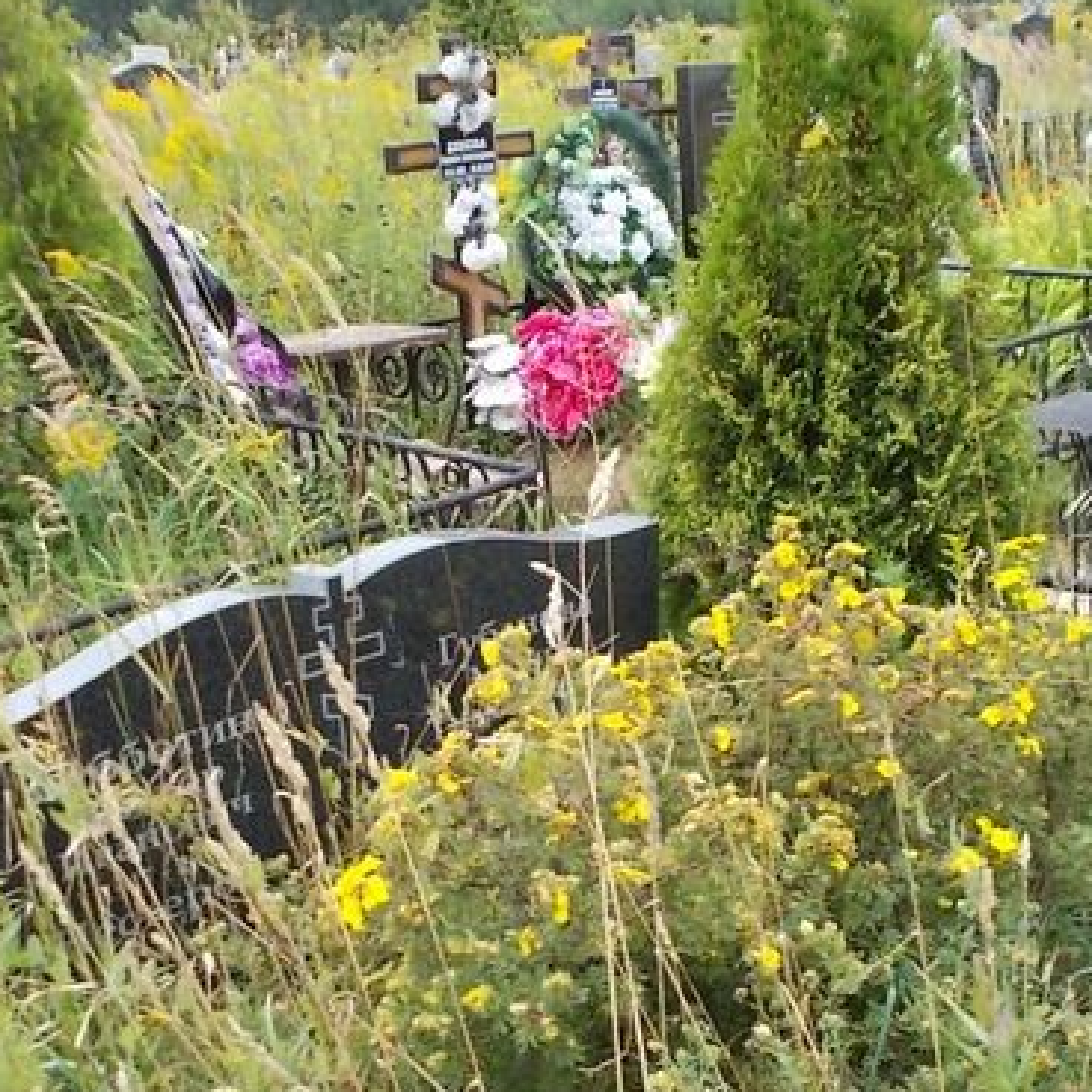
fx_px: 1785
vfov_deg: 33.8
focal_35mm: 50
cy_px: 715
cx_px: 593
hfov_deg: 34.0
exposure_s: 1/100
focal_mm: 4.6
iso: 80
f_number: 3.2
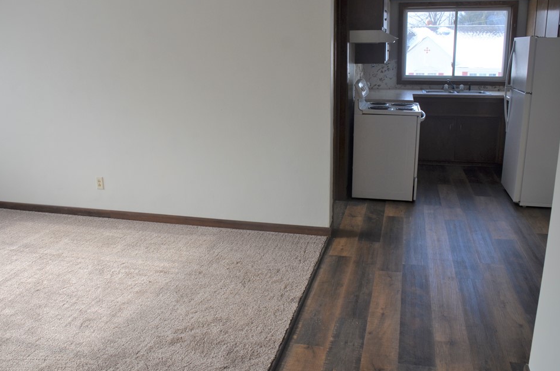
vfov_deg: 42.2
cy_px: 180
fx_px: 481
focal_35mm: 31
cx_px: 271
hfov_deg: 60.4
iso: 200
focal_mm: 18
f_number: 5.6
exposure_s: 1/125
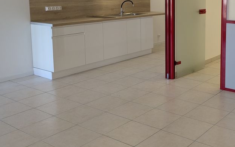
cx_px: 182
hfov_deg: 41.9
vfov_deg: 27.4
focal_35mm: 46
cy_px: 27
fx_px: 295
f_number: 1.73
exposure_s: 1/344
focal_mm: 4.38
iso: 54
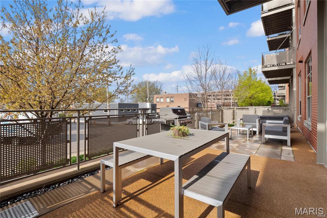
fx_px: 145
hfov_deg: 96.8
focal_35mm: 16
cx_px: 164
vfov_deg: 73.7
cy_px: 109
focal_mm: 8
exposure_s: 1/400
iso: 400
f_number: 7.1
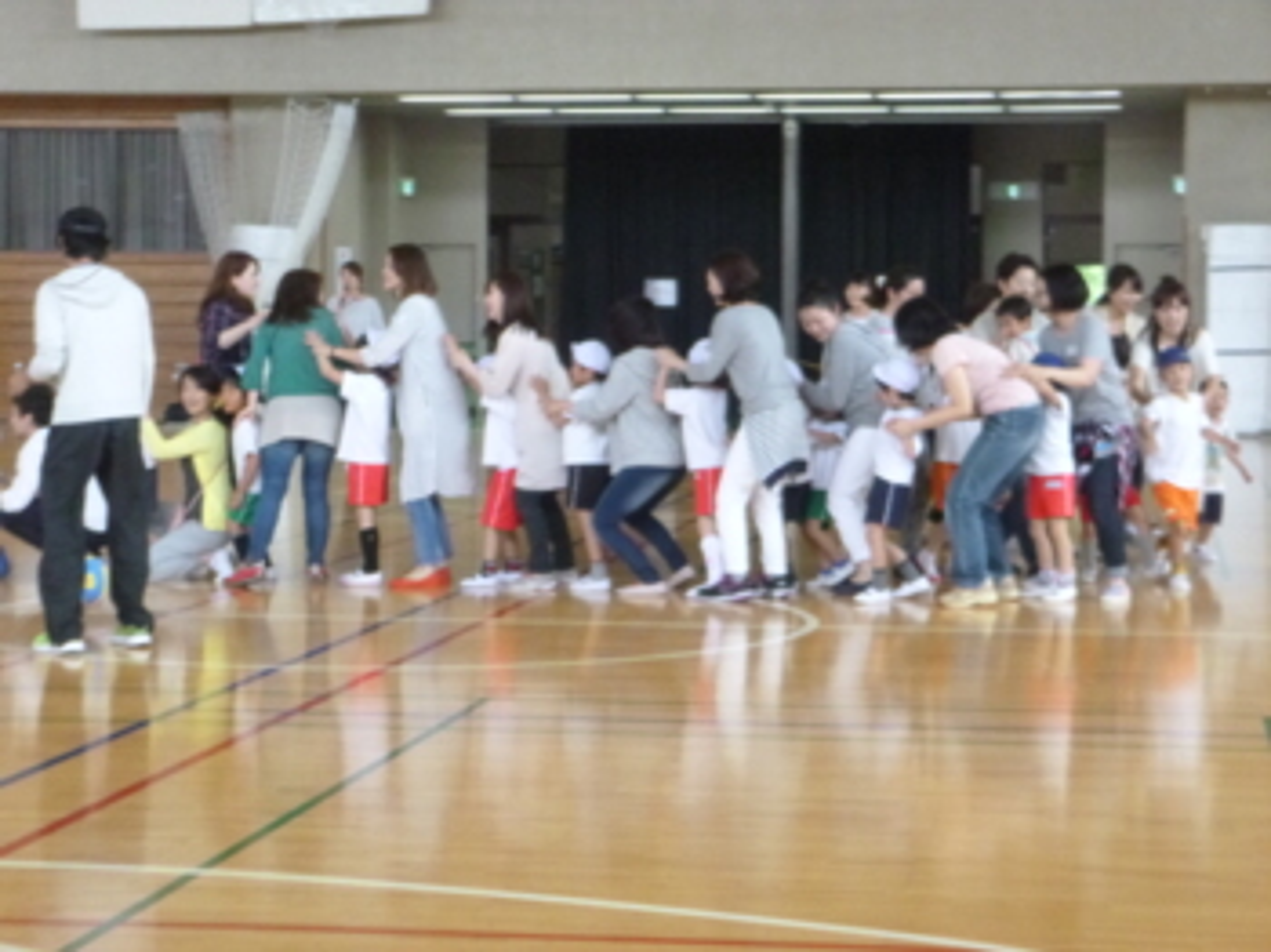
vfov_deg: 17.3
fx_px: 3119
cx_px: 636
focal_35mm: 85
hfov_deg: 23.0
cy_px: 476
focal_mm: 15.3
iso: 800
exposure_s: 1/60
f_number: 5.7
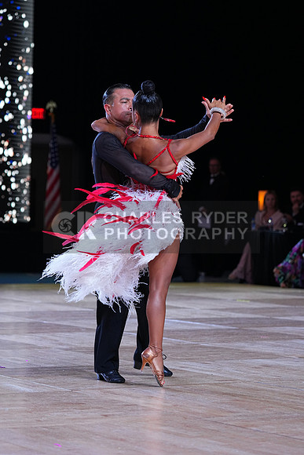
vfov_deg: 16.5
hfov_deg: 11.1
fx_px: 1570
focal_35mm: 124
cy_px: 228
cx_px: 152
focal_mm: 124
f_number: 4
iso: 1250
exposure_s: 1/500
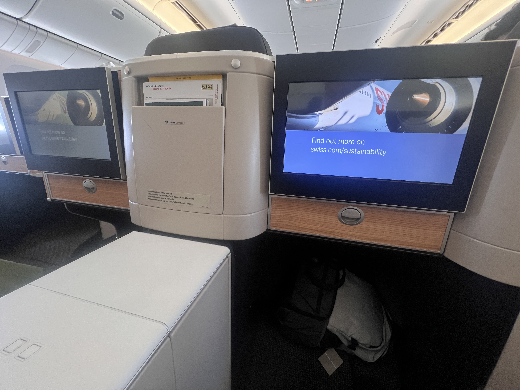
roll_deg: -2.0
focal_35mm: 13
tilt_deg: -15.2
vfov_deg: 89.9
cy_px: 195
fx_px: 195
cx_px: 260
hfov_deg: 106.2
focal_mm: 1.57
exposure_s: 1/63
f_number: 1.8
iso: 250
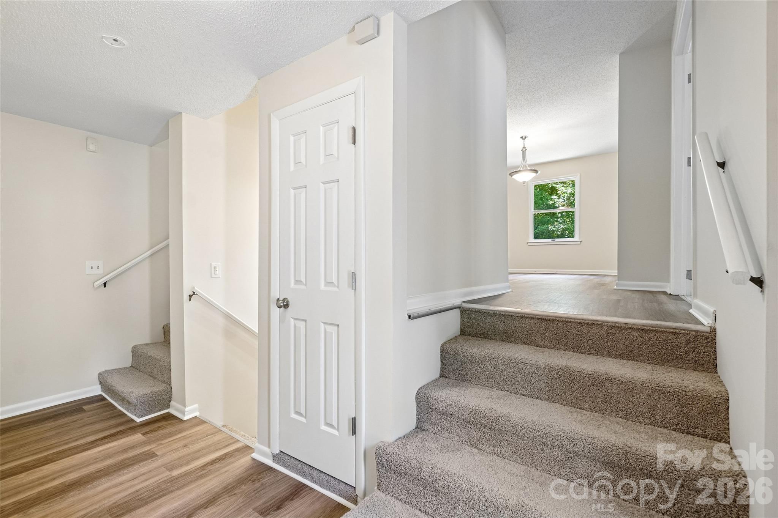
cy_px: 259
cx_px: 389
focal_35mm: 15
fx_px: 324
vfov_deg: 77.3
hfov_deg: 100.4
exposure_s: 1/6
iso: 400
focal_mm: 10
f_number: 8
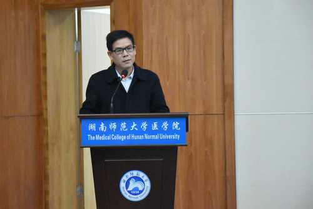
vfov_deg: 10.8
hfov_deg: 16.1
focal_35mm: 128
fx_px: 1109
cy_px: 104
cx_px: 156
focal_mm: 85
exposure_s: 1/100
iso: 12800
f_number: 5.3
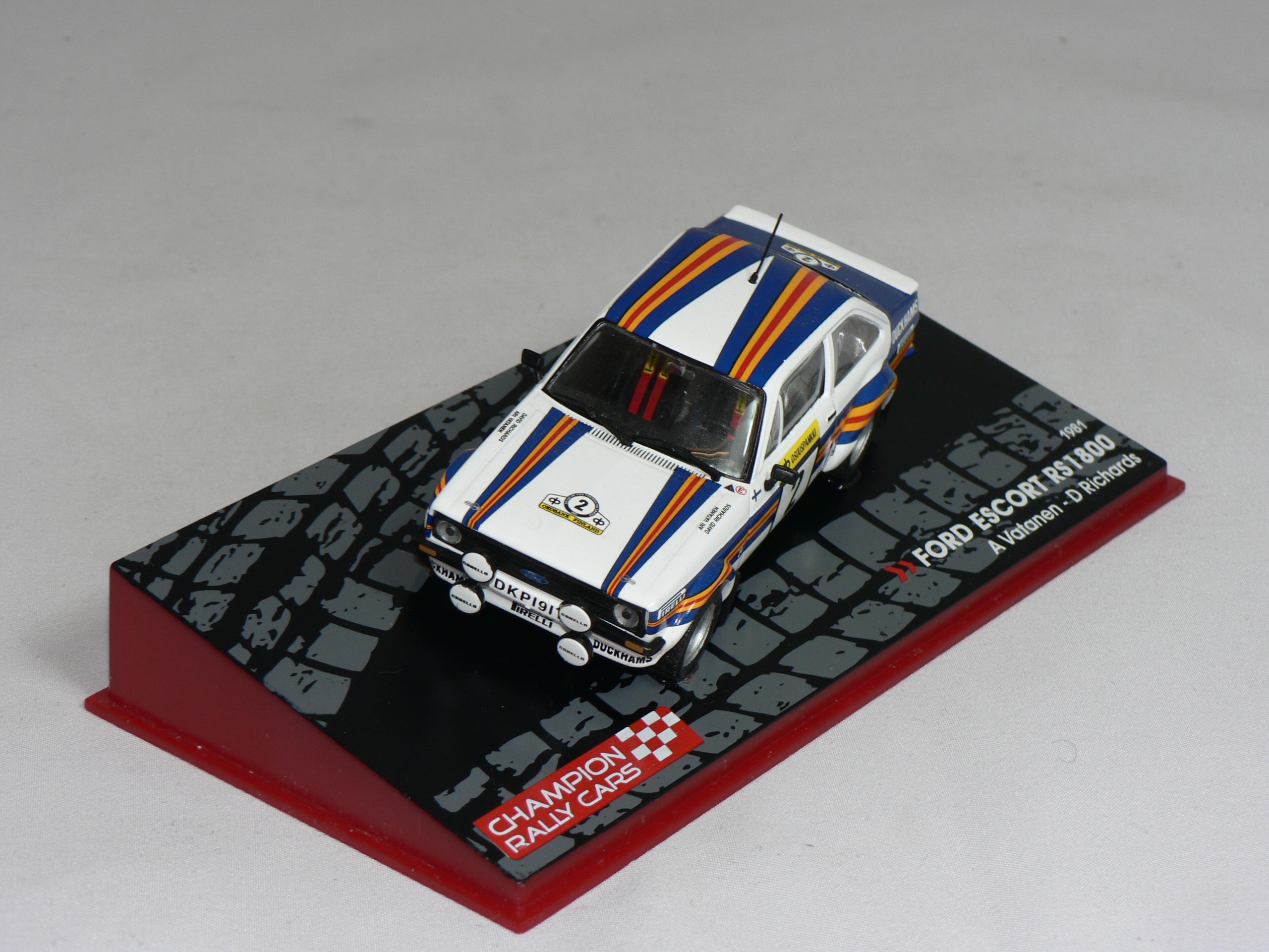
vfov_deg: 18.0
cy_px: 476
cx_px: 634
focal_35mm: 82
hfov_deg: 23.8
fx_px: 3006
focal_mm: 13.7
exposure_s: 1/60
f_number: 4
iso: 80
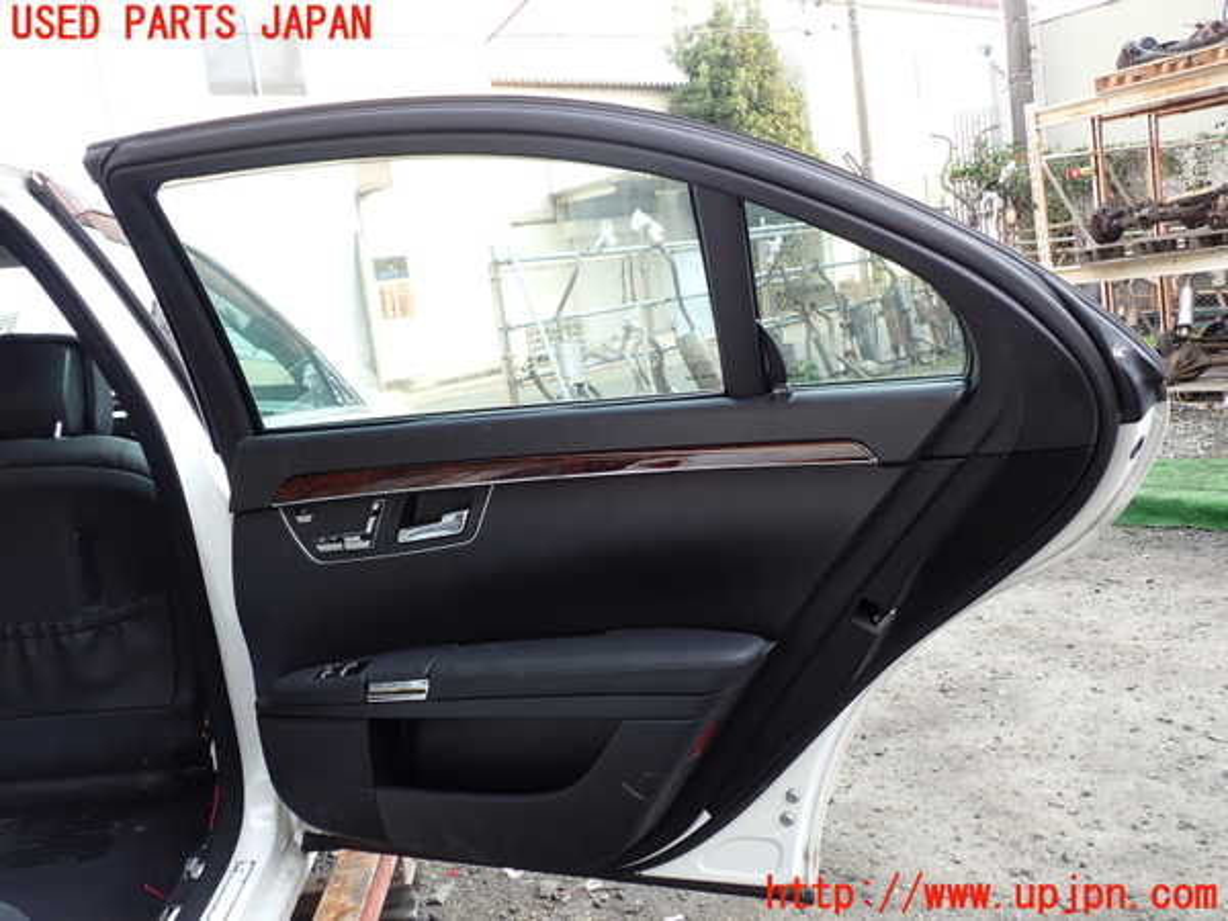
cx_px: 614
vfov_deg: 46.8
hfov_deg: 60.0
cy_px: 460
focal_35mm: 30
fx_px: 1064
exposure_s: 1/125
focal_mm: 5.4
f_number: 3.2
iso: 100
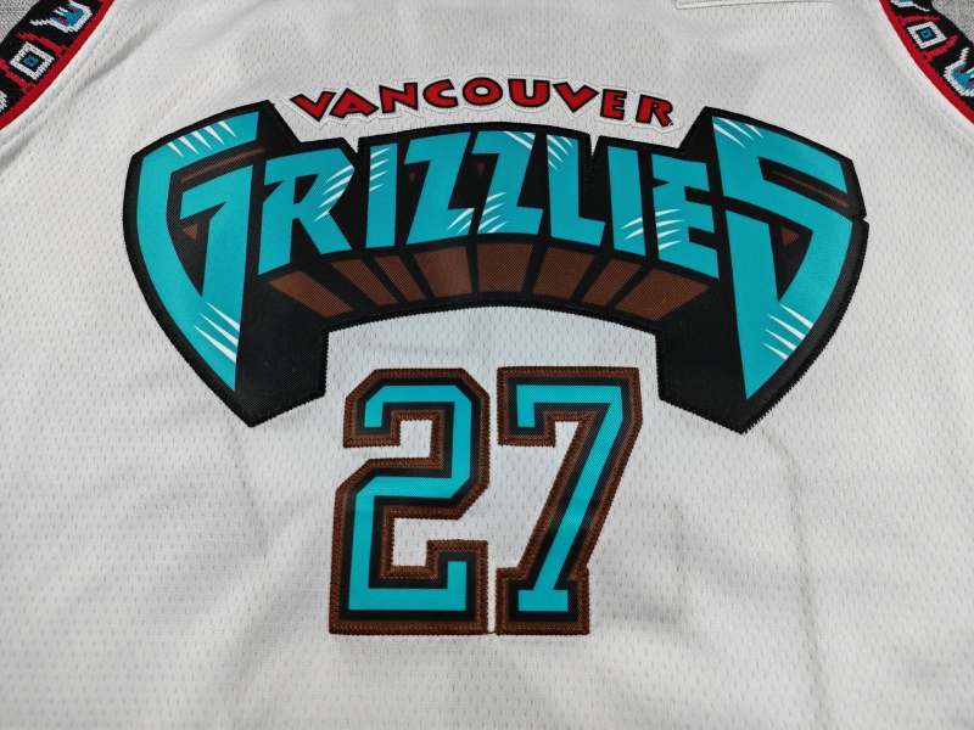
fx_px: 703
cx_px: 487
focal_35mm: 25
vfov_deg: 54.9
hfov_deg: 69.4
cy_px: 365
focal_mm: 5.3
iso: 64
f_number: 1.9
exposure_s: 1/100
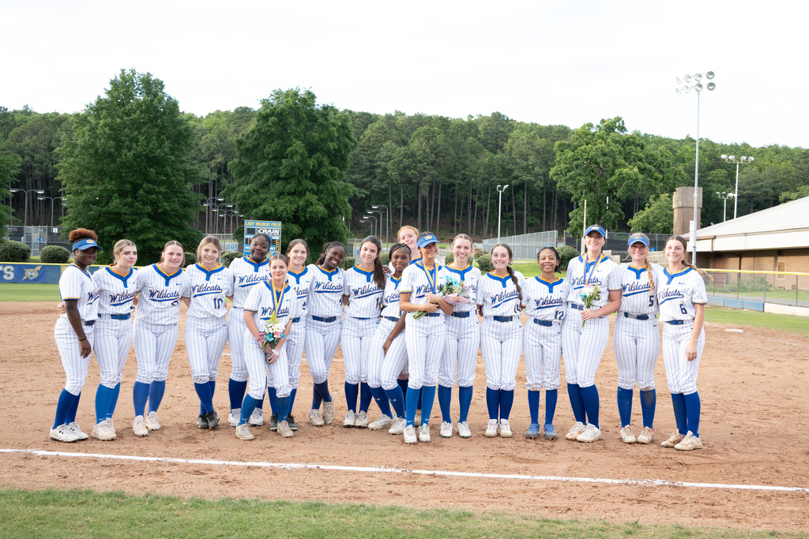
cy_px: 270
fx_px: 832
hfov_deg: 51.9
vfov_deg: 36.0
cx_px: 404
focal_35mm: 37
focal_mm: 37
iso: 1250
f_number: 9
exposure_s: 1/200
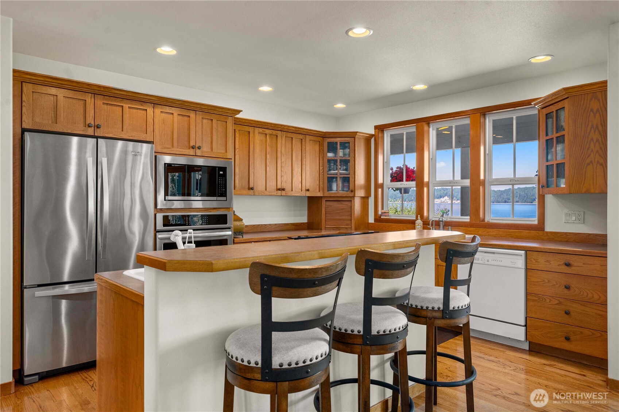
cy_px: 206
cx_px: 310
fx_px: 395
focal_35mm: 23
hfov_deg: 76.1
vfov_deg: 55.1
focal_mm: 23
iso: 2500
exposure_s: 1/20
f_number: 6.7
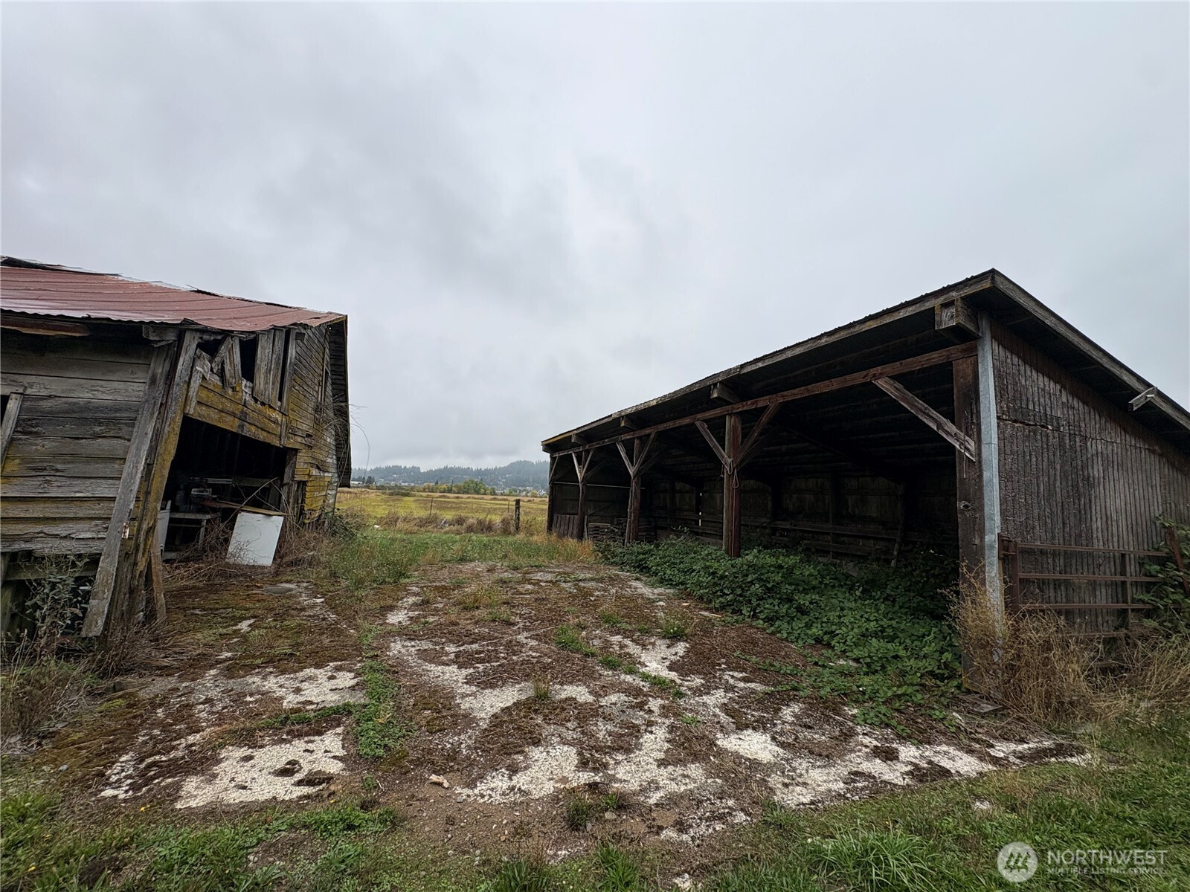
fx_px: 481
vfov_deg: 85.7
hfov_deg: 102.1
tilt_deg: +6.7
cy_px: 446
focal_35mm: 14
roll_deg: -2.7
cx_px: 595
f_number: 2.2
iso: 40
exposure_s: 1/868
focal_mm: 2.22
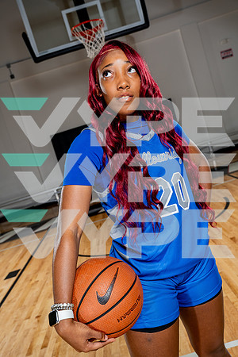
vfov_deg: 50.7
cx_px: 119
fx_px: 377
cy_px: 178
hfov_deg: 35.1
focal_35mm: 38
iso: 200
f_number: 5.6
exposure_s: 1/250
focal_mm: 38
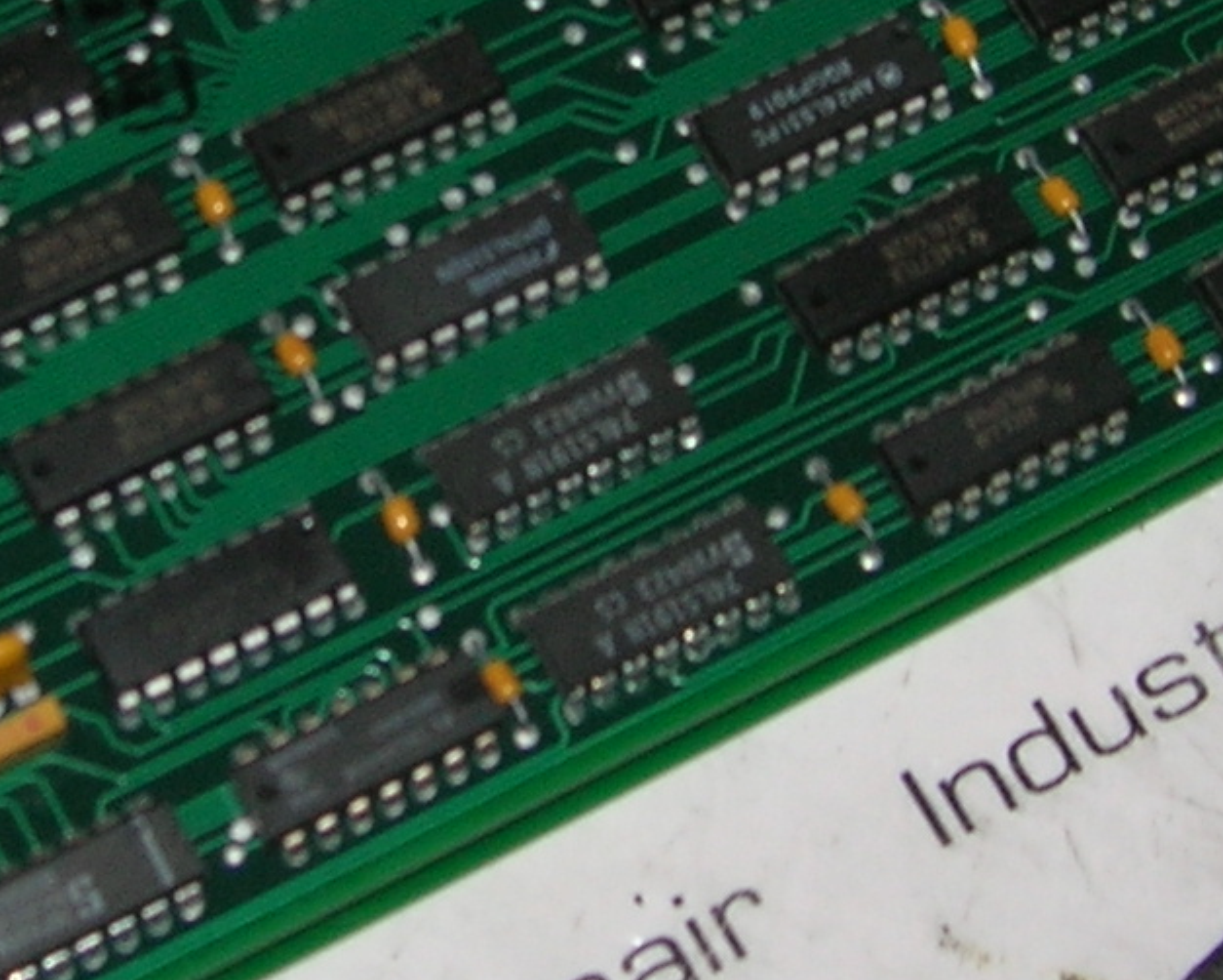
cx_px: 437
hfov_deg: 15.9
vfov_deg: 12.7
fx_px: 4381
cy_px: 170
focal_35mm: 121
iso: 50
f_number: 2.9
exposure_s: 1/60.1
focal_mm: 5.7
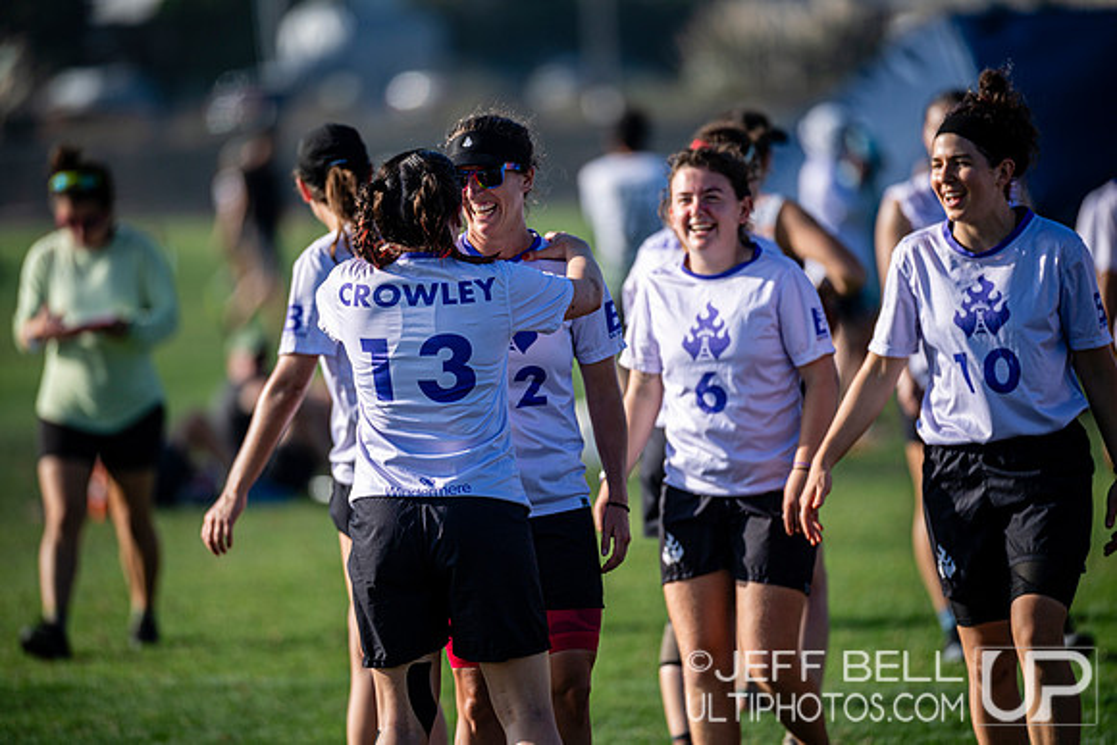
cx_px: 558
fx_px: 9310
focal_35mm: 300
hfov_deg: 6.9
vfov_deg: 4.6
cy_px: 372
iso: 160
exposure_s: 1/2500
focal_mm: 300
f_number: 3.2
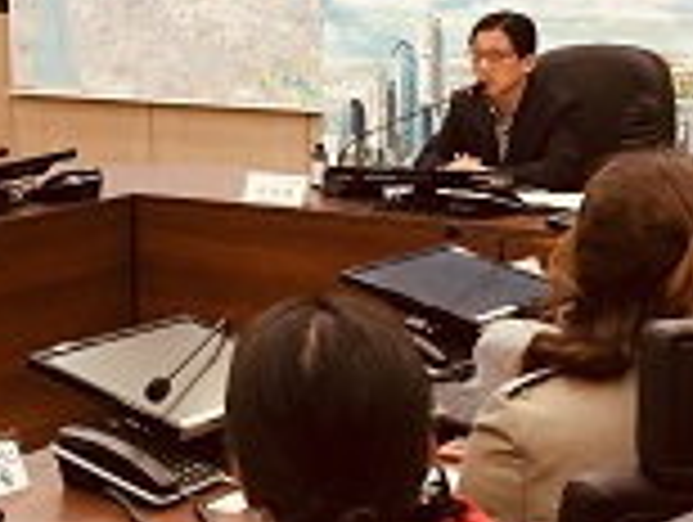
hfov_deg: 20.5
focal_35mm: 94
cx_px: 90
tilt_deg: -8.8
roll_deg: +0.8
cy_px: 241
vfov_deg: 15.8
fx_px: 1885
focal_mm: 4.15
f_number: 2.2
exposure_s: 1/30
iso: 125
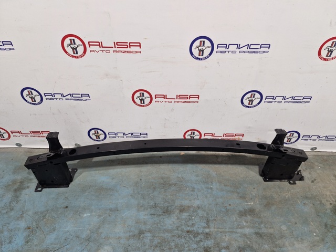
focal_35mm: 23
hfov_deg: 73.9
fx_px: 223
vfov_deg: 58.9
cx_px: 168
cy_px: 126
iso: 320
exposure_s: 1/100
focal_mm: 5.54
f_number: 1.8
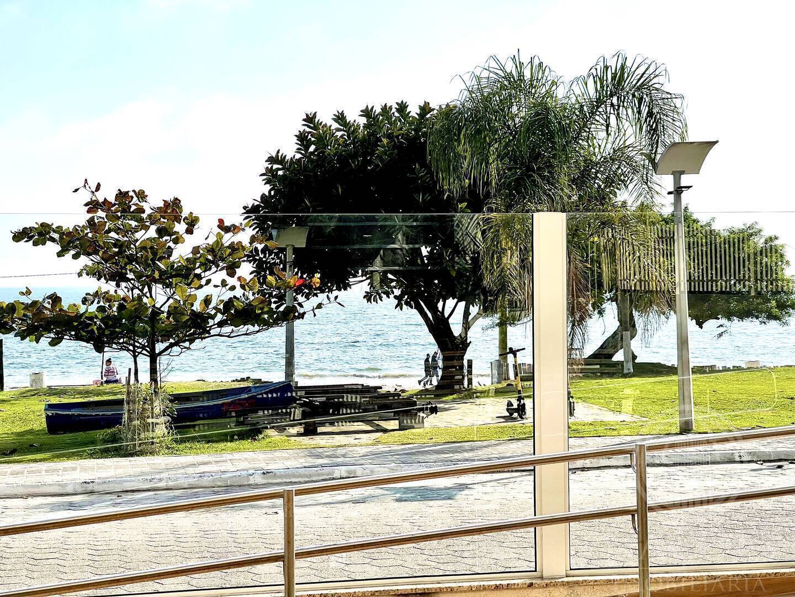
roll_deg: +0.7
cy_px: 298
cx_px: 398
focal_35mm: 64
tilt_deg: -1.6
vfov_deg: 22.9
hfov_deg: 30.3
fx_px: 1470
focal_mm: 7.5
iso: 20
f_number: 2.2
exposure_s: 1/2053
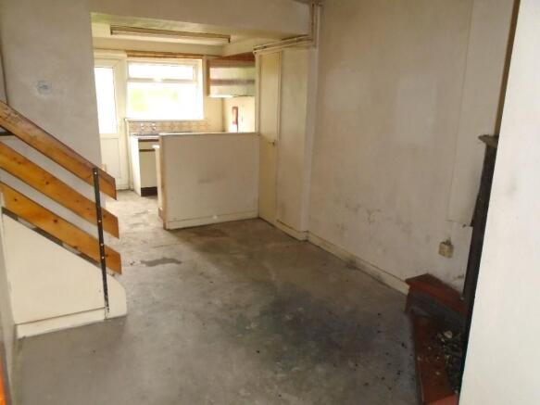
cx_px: 270
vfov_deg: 53.0
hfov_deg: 67.3
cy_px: 202
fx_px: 406
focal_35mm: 26
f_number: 3.2
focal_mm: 4.6
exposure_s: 1/30
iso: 400
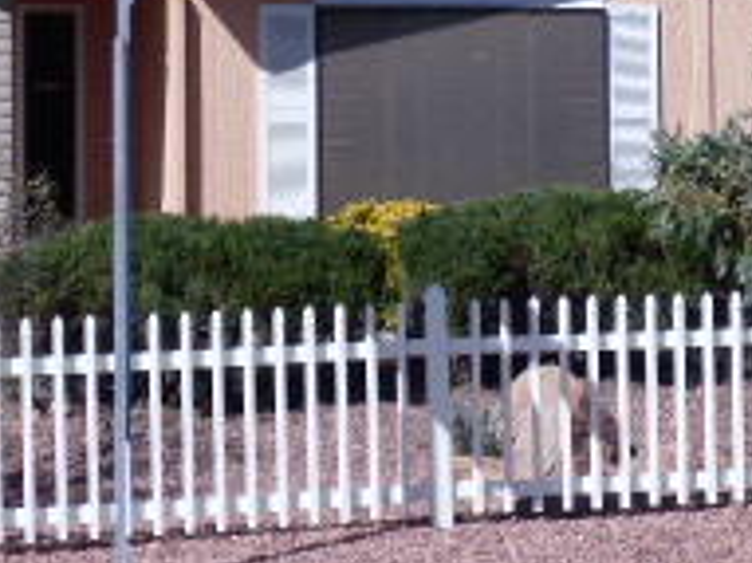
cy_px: 98
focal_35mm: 124
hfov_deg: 15.8
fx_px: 2692
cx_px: 591
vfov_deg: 11.9
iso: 100
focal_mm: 6.47
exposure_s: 1/1600
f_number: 3.5
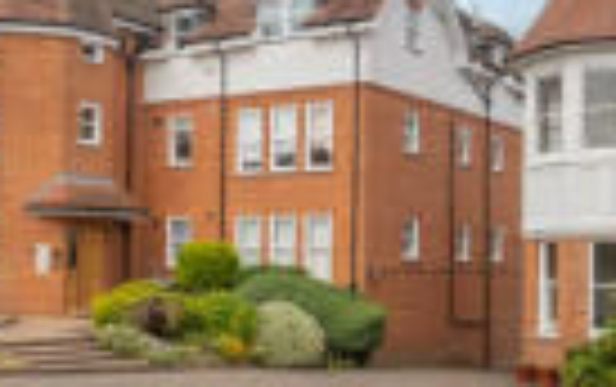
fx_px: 891
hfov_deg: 37.9
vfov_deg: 24.2
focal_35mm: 53
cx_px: 391
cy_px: 92
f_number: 5.6
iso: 400
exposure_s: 1/640
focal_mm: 10
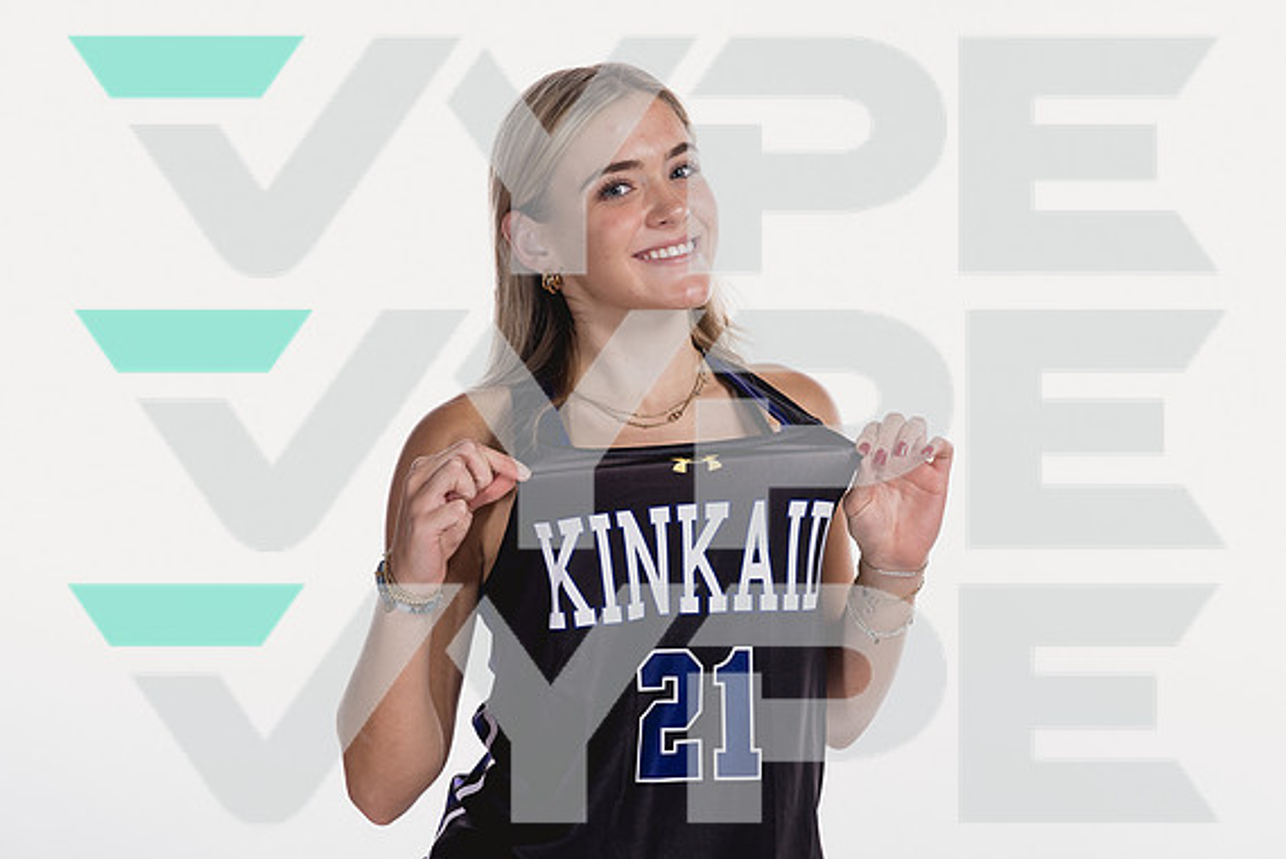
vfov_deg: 19.5
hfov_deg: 28.8
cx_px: 636
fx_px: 2502
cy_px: 424
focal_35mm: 70
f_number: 5.6
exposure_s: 1/250
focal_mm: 66
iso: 400
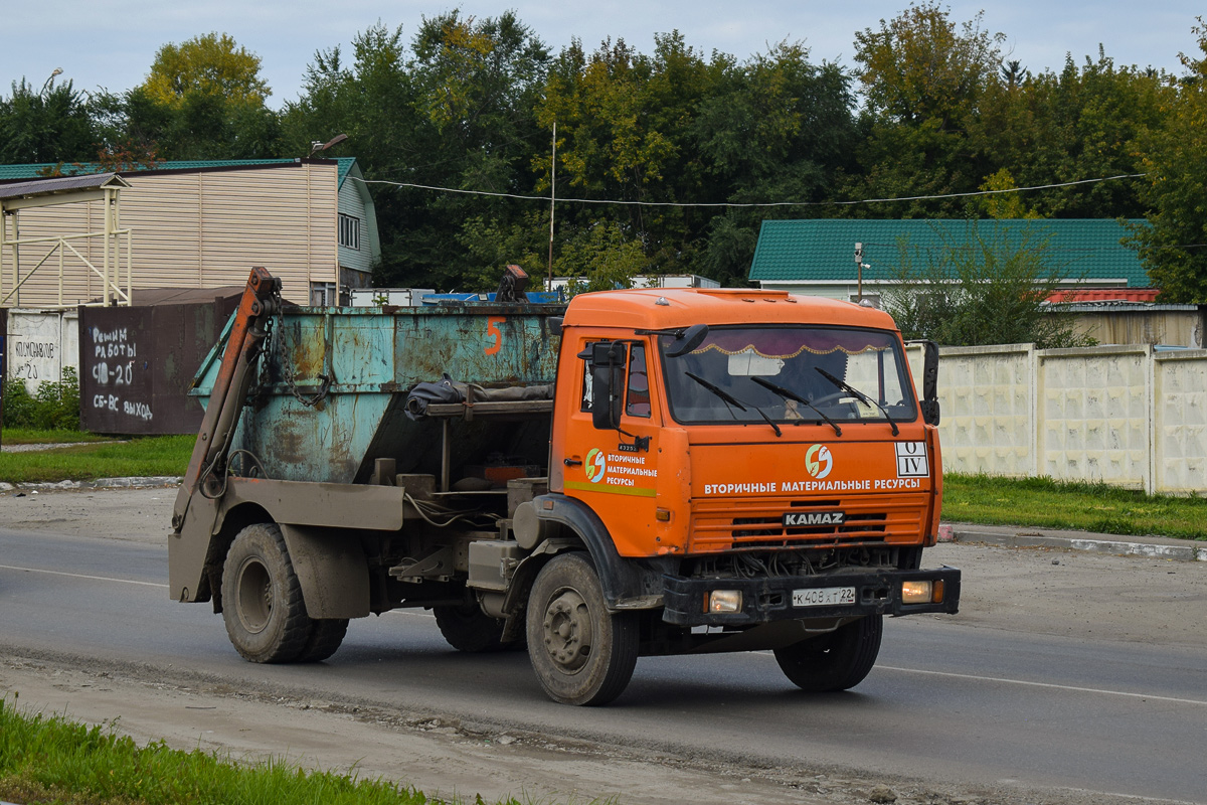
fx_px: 2766
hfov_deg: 24.6
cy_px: 402
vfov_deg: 16.6
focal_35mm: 82
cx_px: 604
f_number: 6.3
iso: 200
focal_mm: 55
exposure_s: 1/800
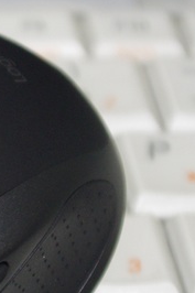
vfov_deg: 8.9
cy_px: 247
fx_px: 1879
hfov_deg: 5.7
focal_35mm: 231
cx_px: -260
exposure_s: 1/3.33
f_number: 5
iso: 800
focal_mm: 40
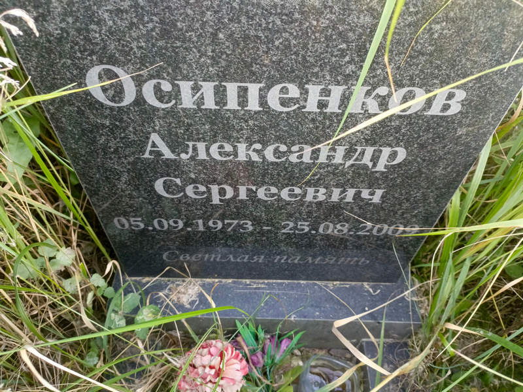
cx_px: 262
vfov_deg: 54.9
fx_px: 378
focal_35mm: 25
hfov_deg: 69.4
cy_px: 196
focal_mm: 4.76
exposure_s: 1/60
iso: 718
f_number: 1.69
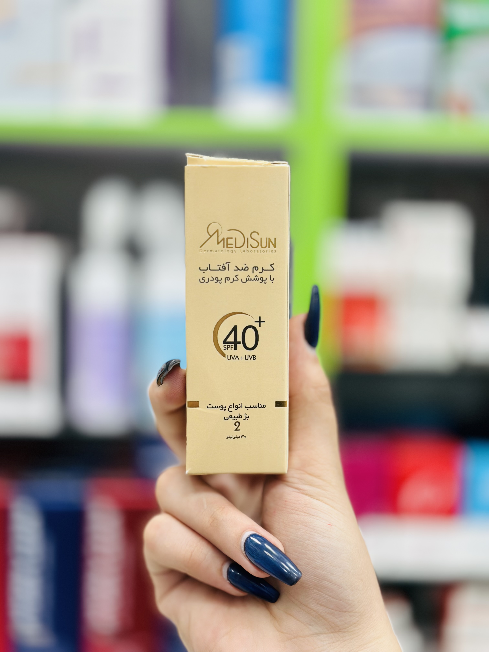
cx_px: 244
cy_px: 326
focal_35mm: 48
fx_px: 904
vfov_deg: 39.7
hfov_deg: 30.3
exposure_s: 1/100
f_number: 1.78
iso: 80
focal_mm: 6.86
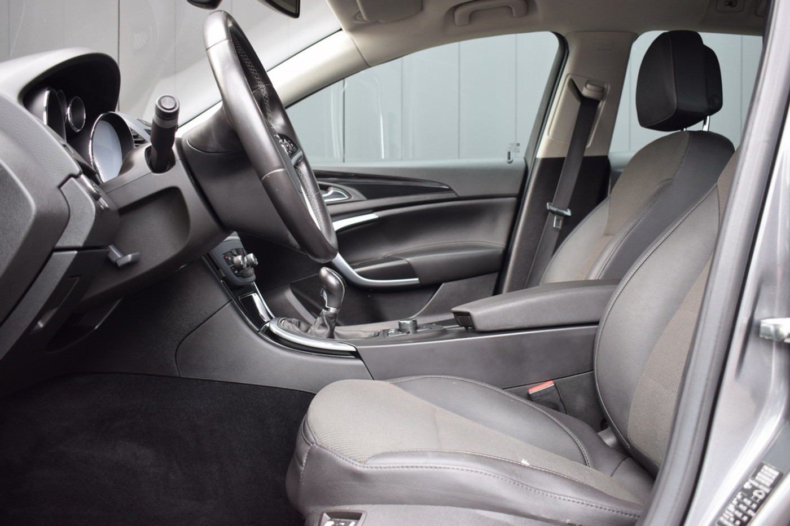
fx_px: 823
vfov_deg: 35.5
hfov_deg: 51.3
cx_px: 395
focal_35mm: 38
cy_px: 263
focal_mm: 25
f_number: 5
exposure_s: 1/100
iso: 400
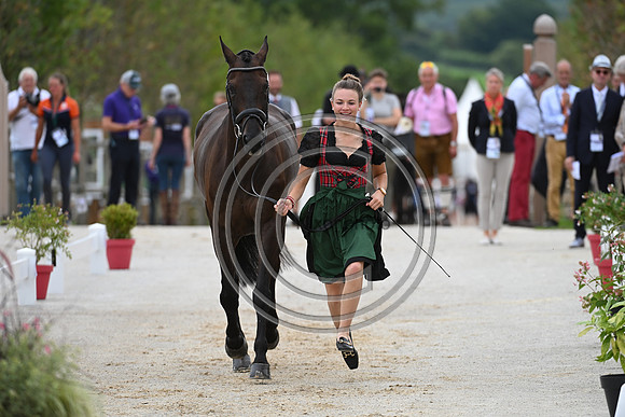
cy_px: 208
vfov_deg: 3.8
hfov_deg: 5.7
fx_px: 6251
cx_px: 312
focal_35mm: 360
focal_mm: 360
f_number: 5.6
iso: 560
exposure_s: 1/1600
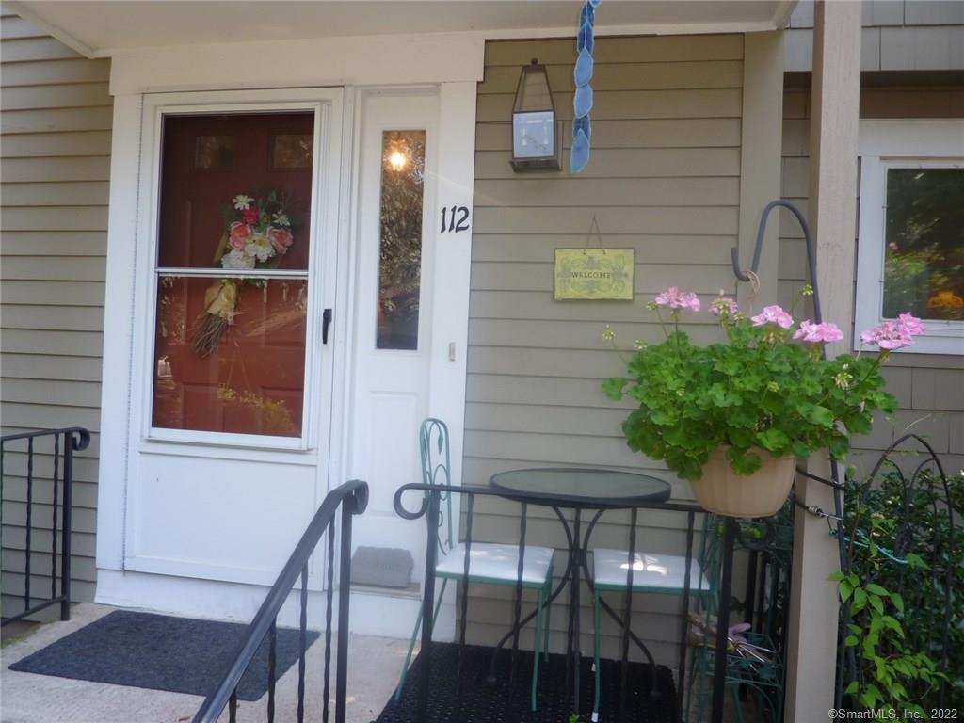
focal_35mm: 25
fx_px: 696
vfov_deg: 54.9
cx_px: 482
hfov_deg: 69.4
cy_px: 362
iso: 80
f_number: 3.3
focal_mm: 4.1
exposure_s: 1/125
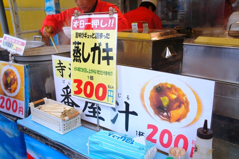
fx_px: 209
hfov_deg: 59.6
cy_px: 80
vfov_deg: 41.6
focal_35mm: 32
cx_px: 120
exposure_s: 1/320
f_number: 5.6
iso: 200
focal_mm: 21
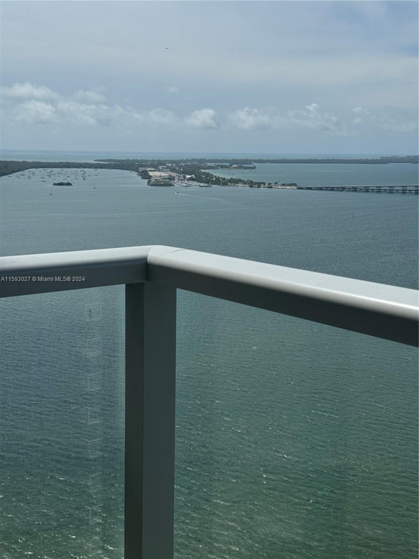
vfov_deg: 39.7
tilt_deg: -9.3
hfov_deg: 30.3
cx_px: 210
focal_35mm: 48
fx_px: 775
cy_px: 280
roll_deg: -0.4
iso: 64
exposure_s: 1/9009
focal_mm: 6.76
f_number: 1.78
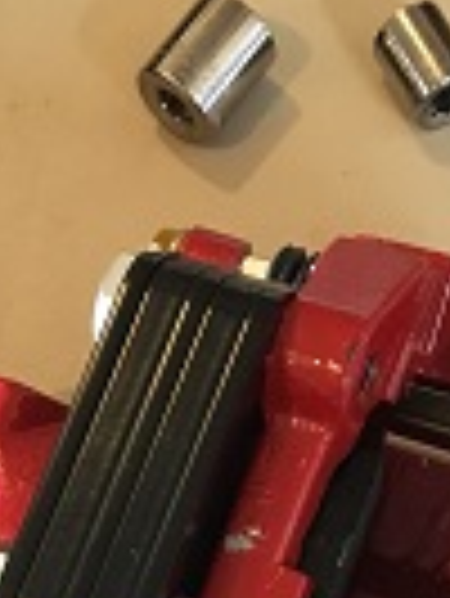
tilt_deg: -75.3
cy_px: 746
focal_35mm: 87
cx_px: 112
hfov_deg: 16.9
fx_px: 1506
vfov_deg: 20.8
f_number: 2.2
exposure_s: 1/15
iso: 250
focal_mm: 4.15
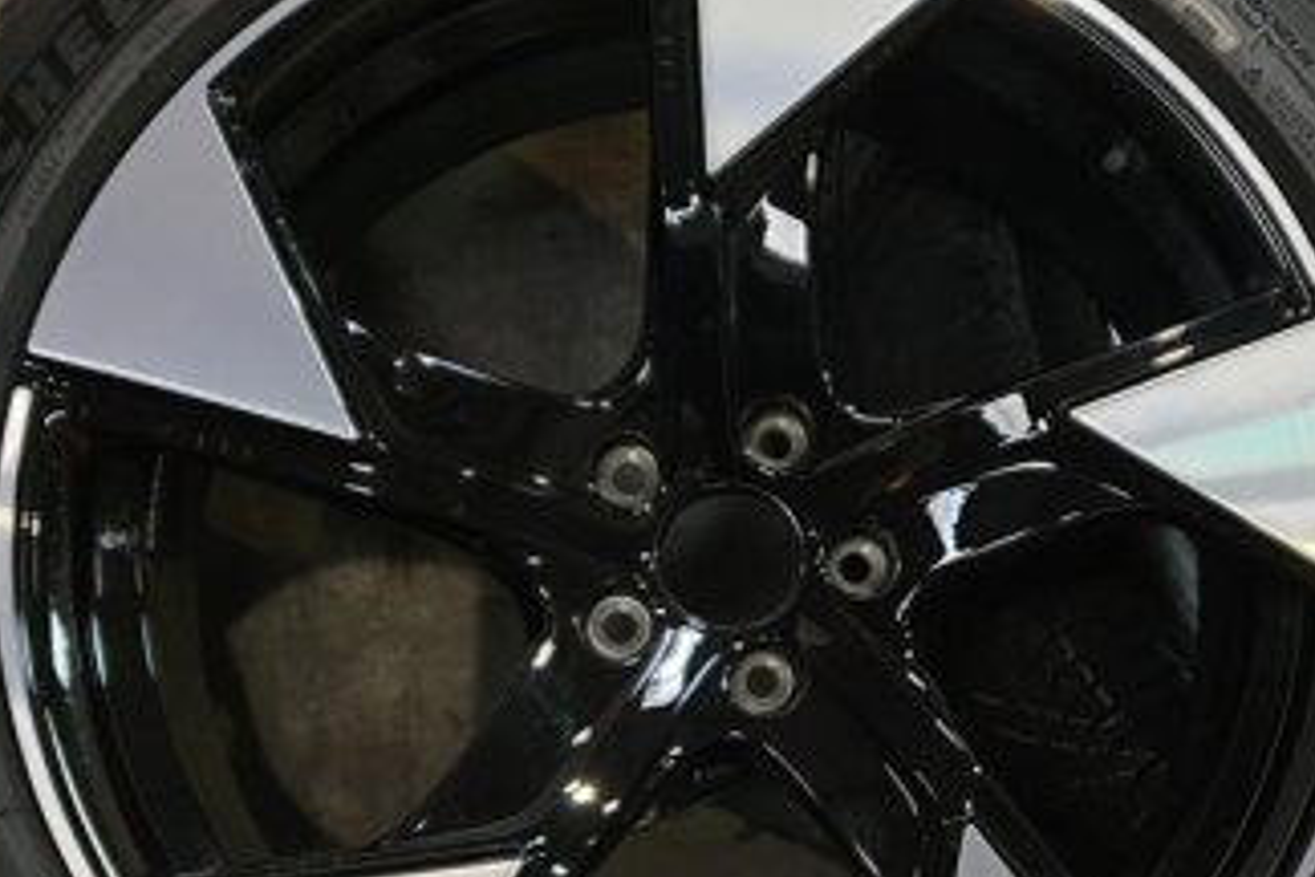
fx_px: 1826
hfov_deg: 38.9
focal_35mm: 50
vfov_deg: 26.7
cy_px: 621
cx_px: 929
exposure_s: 1/50
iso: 250
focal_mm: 4.3
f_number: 1.5
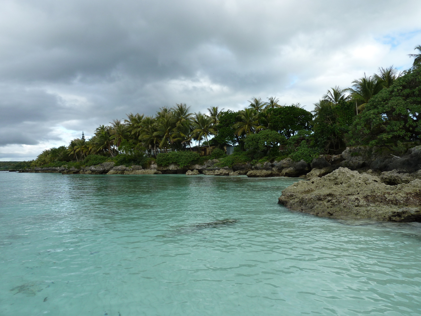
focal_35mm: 25
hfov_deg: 69.4
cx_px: 210
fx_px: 304
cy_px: 158
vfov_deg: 54.9
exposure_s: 1/200
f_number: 4
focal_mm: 4.1
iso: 80
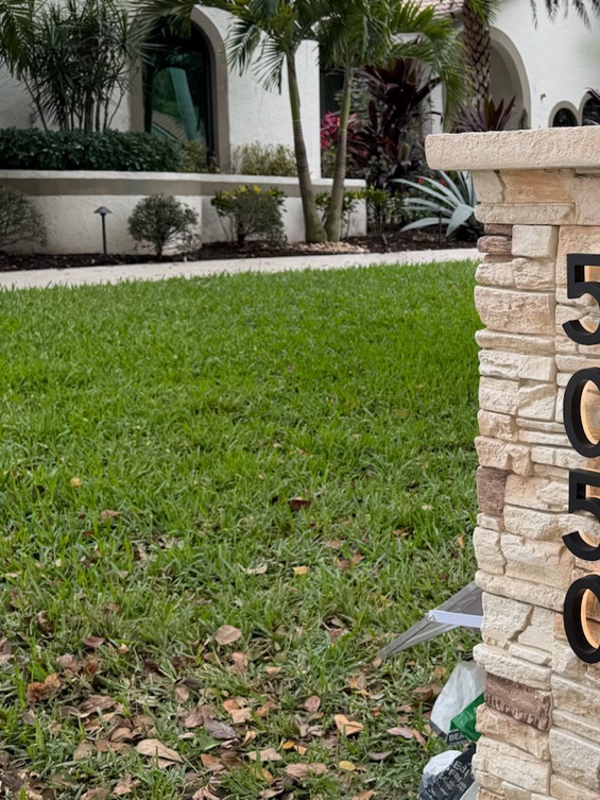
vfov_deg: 37.5
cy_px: 386
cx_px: 634
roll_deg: +1.1
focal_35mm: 51
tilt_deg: -7.8
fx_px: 1178
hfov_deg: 26.6
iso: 80
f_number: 1.78
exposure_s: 1/813
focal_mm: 6.76
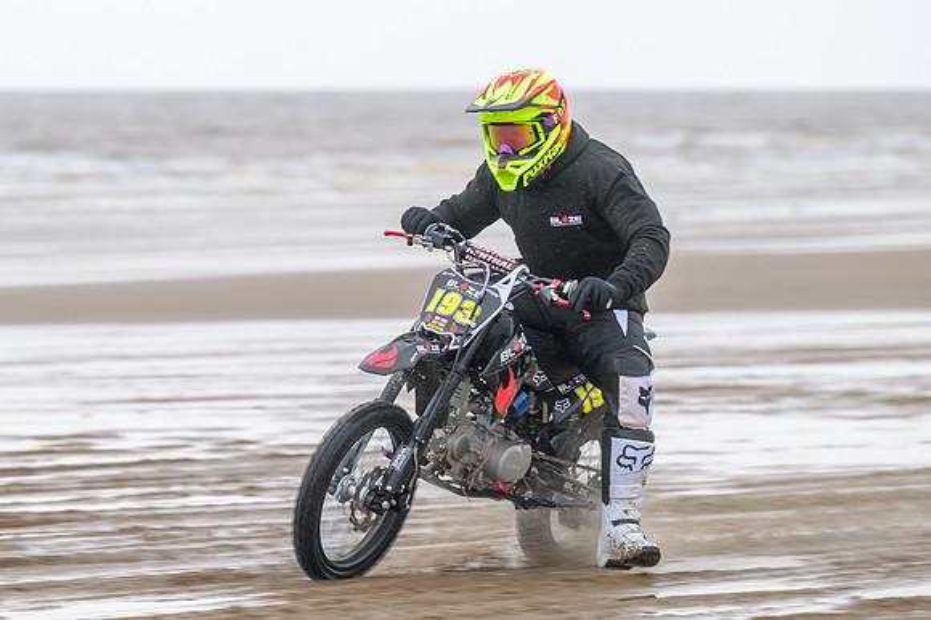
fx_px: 7723
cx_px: 358
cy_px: 340
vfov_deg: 4.6
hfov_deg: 6.9
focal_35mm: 299
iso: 90
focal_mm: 160
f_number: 4
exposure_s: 1/250
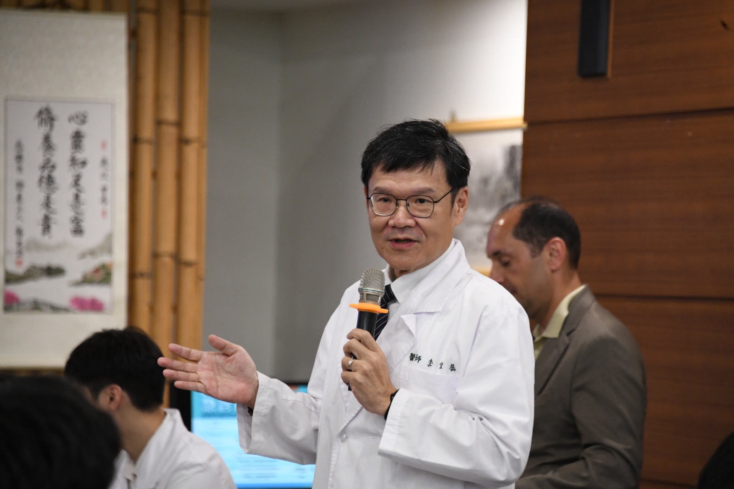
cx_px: 367
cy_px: 244
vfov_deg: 6.0
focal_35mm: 230
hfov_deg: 9.0
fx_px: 4688
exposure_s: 1/100
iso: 4000
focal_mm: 230
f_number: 5.6
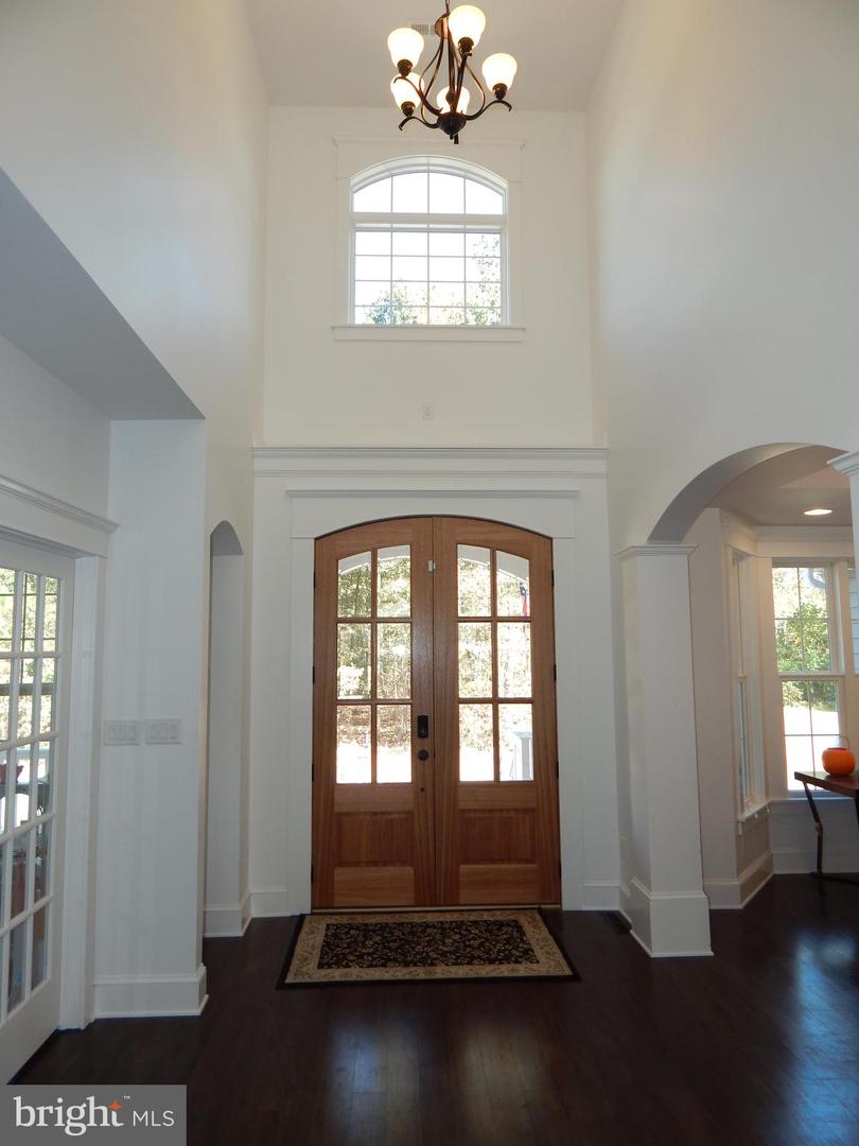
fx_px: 728
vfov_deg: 76.4
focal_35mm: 22
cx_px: 430
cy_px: 573
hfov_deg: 61.1
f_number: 3
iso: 125
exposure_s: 1/80
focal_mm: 4
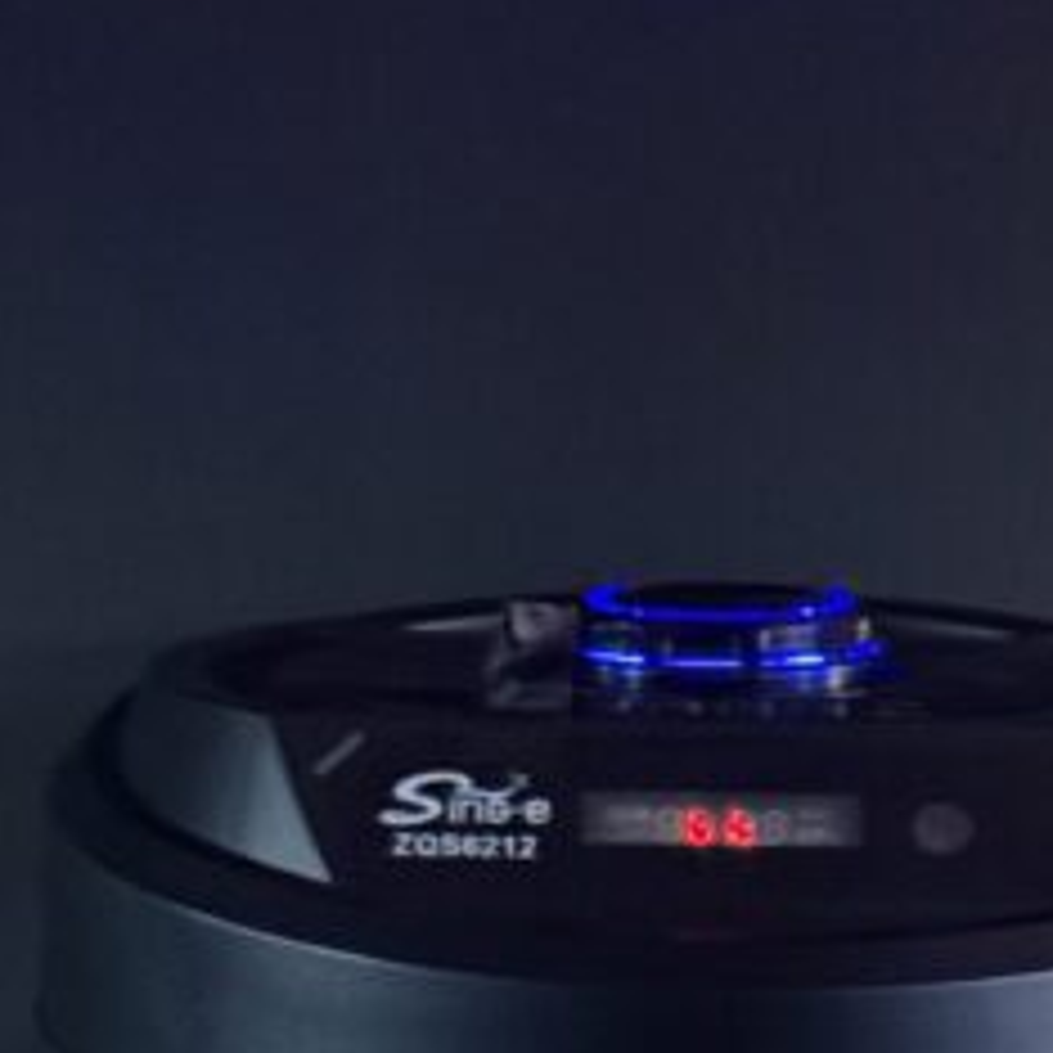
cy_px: 1998
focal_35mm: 186
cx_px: 644
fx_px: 6401
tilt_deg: -16.3
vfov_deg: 8.9
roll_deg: +0.2
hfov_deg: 9.4
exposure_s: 1/25
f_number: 1.78
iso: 400
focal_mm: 6.76
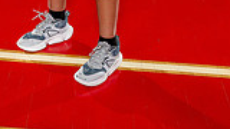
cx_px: 88
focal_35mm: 97
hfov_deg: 22.0
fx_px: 592
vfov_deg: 10.7
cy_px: -178
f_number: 4
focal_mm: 33
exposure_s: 1/250
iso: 400
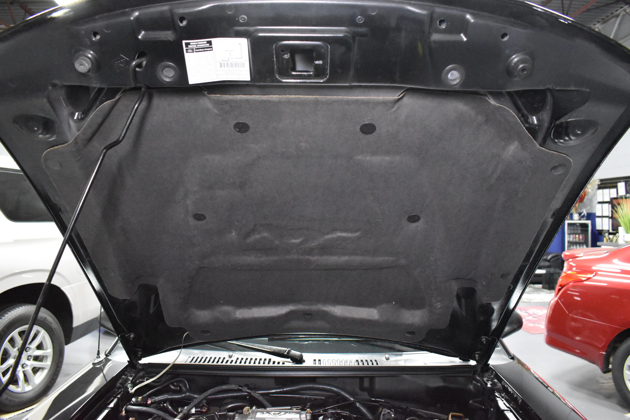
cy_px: 210
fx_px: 472
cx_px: 315
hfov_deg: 67.4
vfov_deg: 47.9
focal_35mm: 27
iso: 7200
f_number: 3.5
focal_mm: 18
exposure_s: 1/125
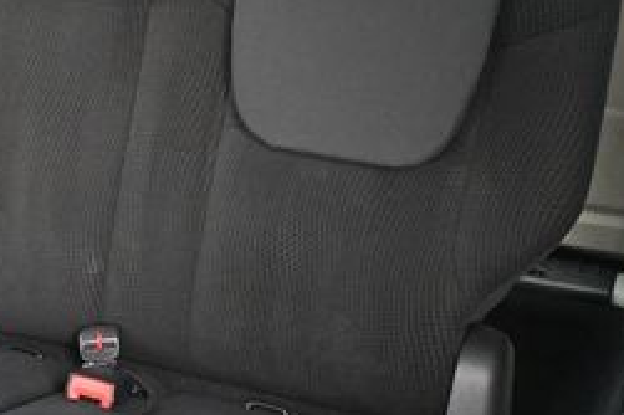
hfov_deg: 26.2
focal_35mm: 75
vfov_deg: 18.2
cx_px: 62
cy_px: 283
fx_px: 1293
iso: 3200
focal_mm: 19.5
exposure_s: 1/80
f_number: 3.8
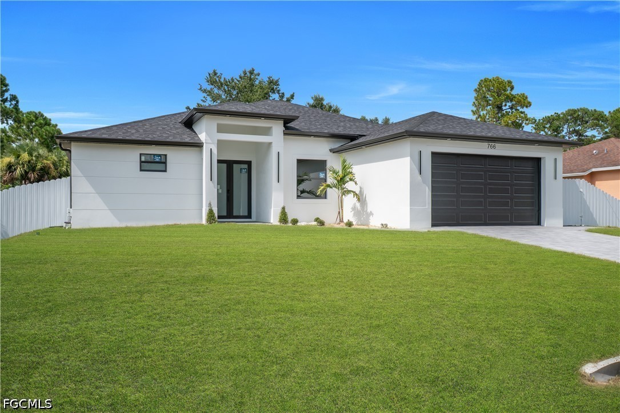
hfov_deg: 61.9
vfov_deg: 43.6
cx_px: 310
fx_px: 517
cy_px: 206
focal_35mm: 30
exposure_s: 1/250
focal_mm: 20
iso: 100
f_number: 8
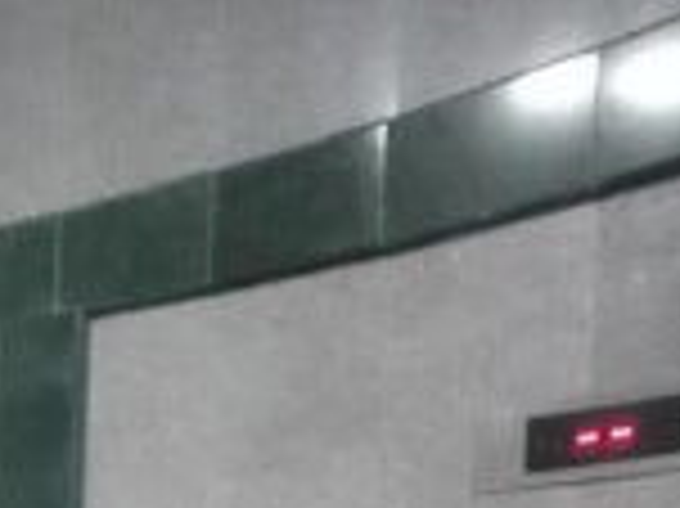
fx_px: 2336
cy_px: 859
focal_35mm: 119
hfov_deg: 15.9
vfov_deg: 11.7
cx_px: -153
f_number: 2.2
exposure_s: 1/14.3
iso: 3175
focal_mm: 1.65
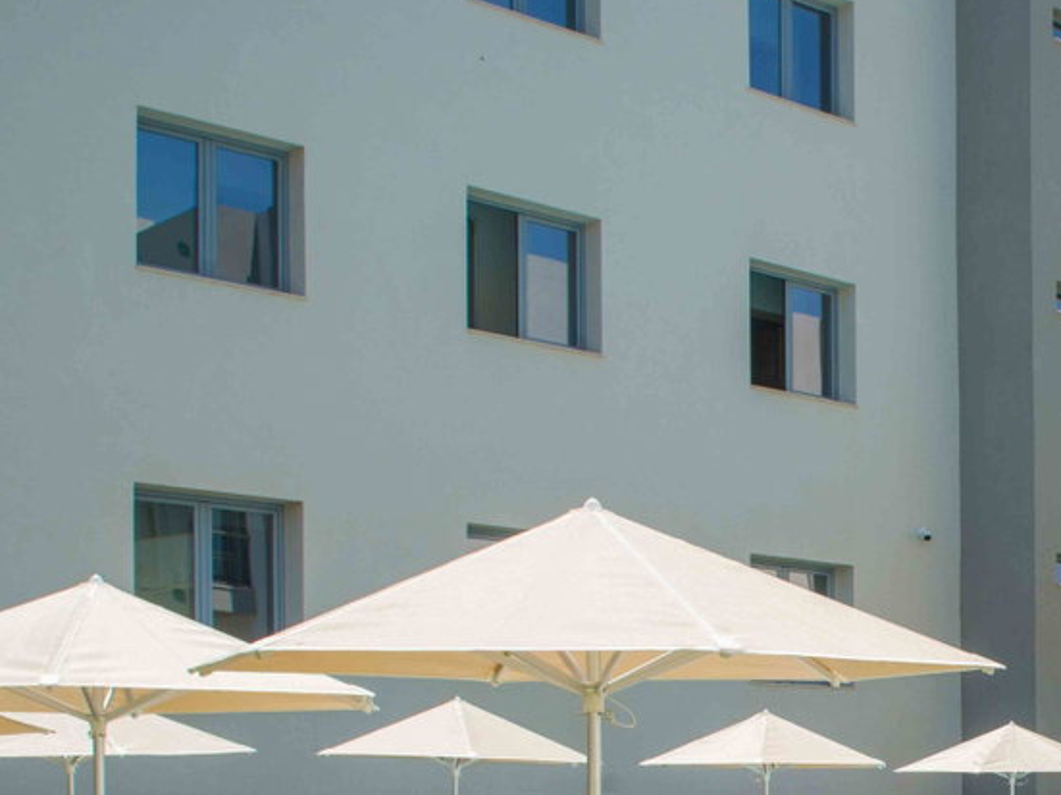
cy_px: 862
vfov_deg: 20.9
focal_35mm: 67
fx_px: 2053
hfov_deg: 27.2
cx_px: 1074
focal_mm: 24
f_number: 11
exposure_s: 1/250
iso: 200
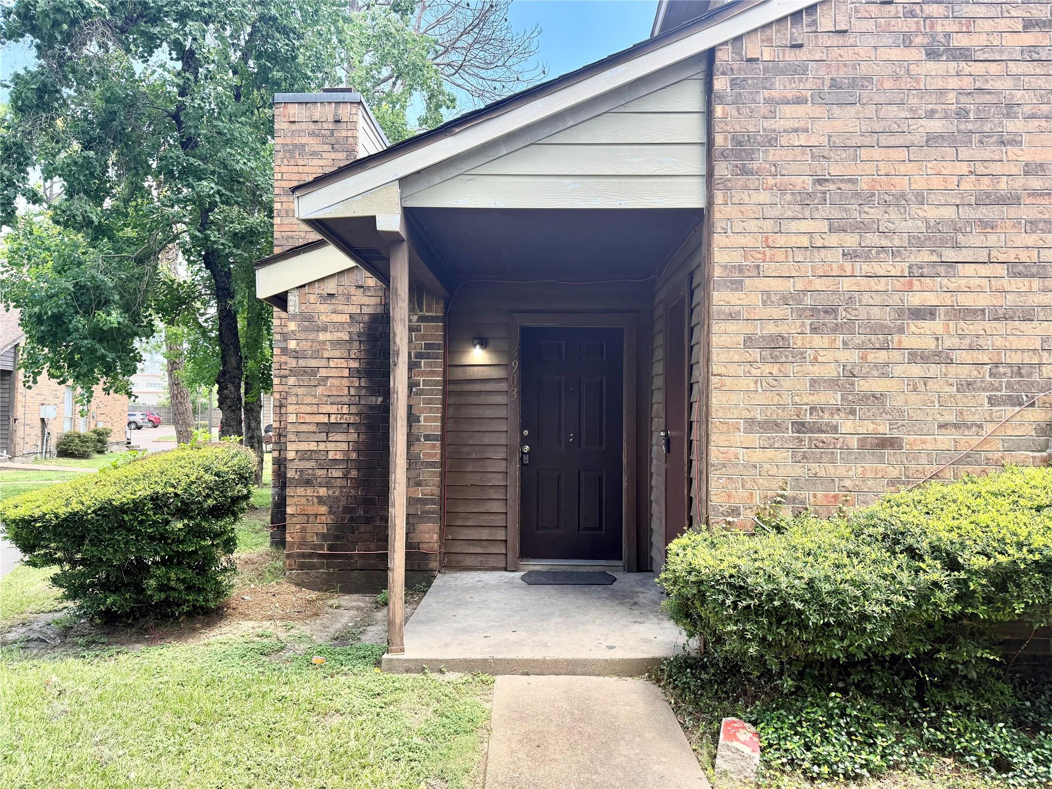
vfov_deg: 56.8
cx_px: 526
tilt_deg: +0.9
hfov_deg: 71.6
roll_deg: -1.0
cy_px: 394
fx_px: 729
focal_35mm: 24
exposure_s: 1/695
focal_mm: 6.76
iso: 100
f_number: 1.78
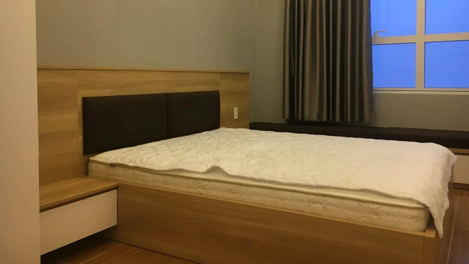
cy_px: 91
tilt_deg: -0.3
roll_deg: -0.4
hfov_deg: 61.0
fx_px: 398
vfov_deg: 36.3
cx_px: 235
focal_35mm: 32
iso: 100
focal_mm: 4.15
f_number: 2.2
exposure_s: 1/33
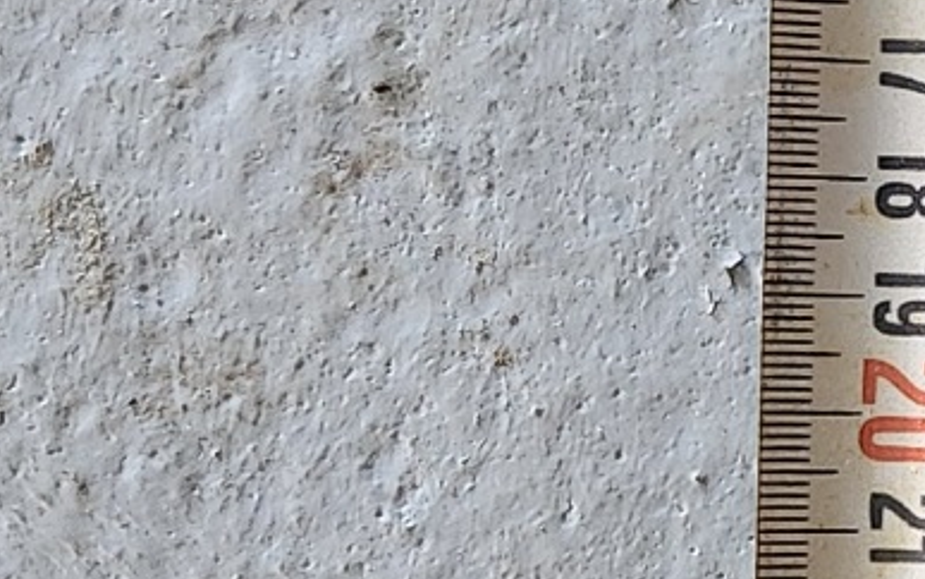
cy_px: 170
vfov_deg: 8.7
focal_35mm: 151
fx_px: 3807
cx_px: 1575
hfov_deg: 12.8
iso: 500
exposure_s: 1/50
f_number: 1.8
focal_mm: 5.4
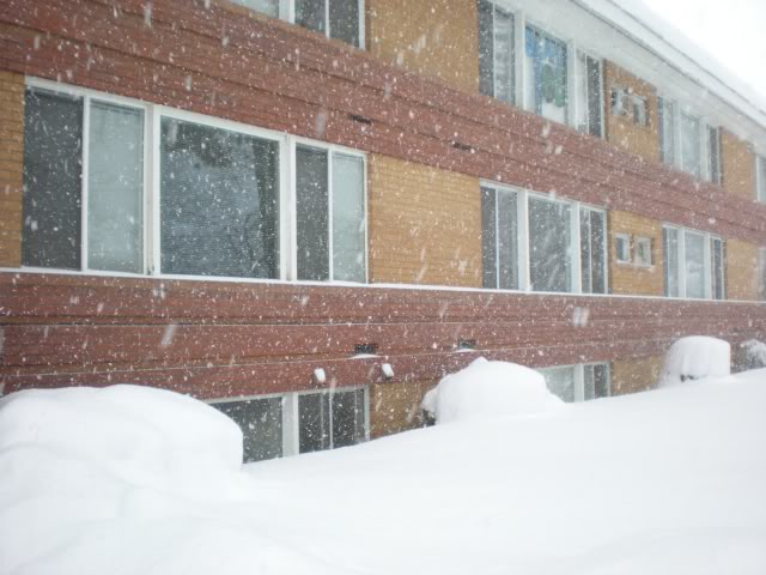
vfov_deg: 37.7
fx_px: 841
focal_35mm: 38
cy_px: 288
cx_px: 383
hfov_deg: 49.0
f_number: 3.1
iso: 147
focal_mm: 6.3
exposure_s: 1/125
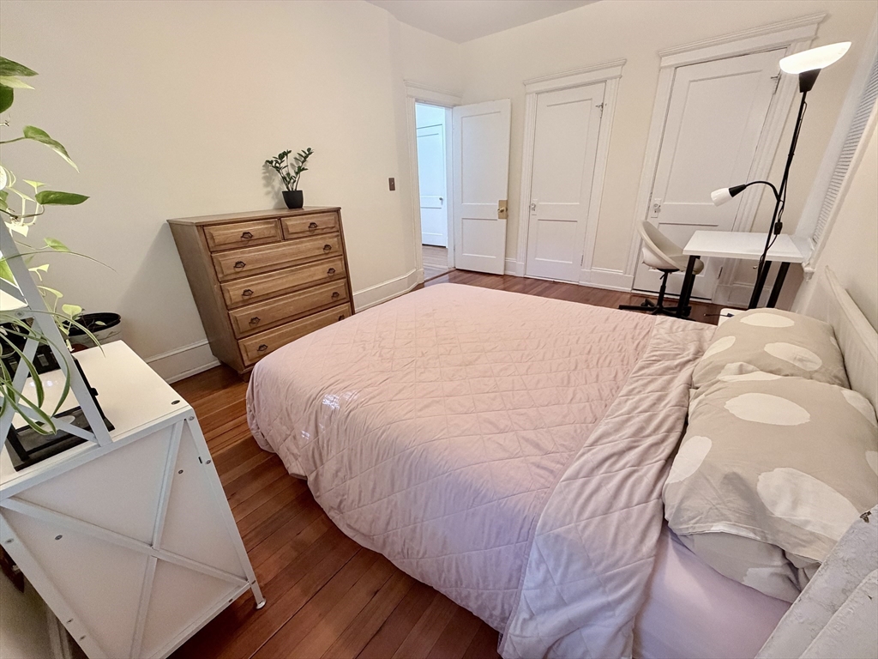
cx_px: 439
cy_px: 330
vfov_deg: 85.7
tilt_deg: -23.7
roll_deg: +2.4
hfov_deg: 102.1
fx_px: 355
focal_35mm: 14
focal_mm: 2.22
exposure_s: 1/60
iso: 400
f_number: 2.2
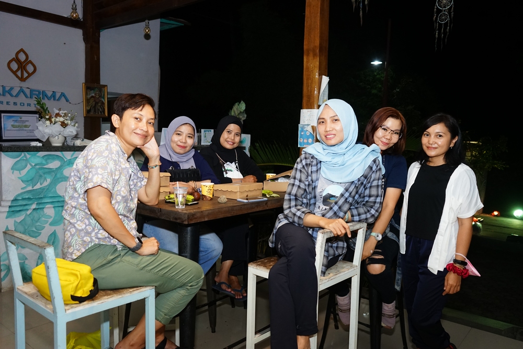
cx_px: 262
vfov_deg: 46.4
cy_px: 174
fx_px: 407
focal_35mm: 28
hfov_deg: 65.5
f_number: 4.5
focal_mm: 28
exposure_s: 1/100
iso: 1600
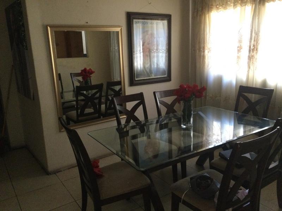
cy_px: 106
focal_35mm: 31
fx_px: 253
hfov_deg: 58.4
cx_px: 141
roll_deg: +2.3
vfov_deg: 45.4
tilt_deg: -11.9
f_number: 2.4
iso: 200
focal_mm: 3.3
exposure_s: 1/25
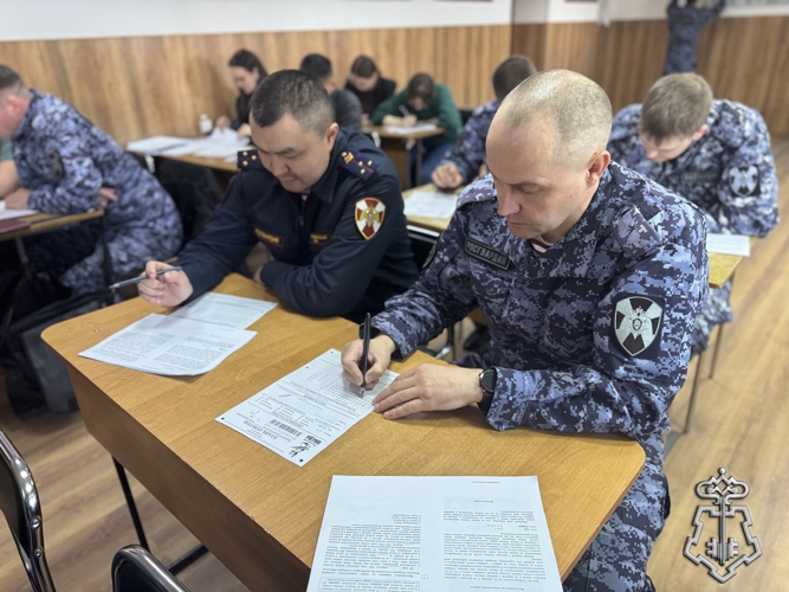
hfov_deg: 71.6
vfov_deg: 56.8
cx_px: 394
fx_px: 547
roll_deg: +2.0
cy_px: 296
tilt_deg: -24.9
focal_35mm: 24
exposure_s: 1/50
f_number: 1.78
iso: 400
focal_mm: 6.76
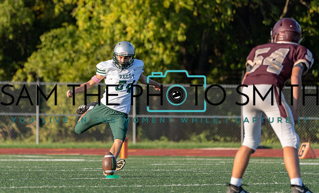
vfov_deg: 2.4
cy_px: 82
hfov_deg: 4.0
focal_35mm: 531
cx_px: 119
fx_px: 4577
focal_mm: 400
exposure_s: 1/1250
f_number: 7.1
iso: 1000
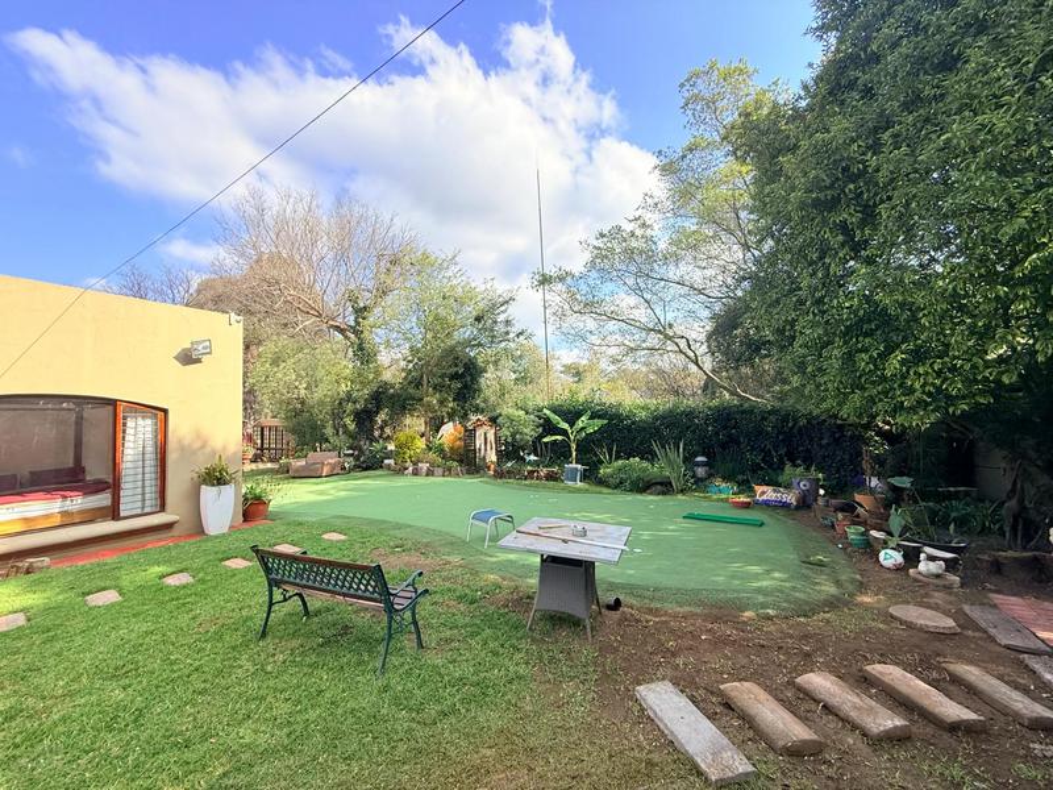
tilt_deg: +3.4
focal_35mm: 14
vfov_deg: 85.7
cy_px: 395
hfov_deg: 102.1
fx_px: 426
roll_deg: +2.7
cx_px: 526
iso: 50
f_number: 2.2
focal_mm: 2.22
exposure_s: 1/876
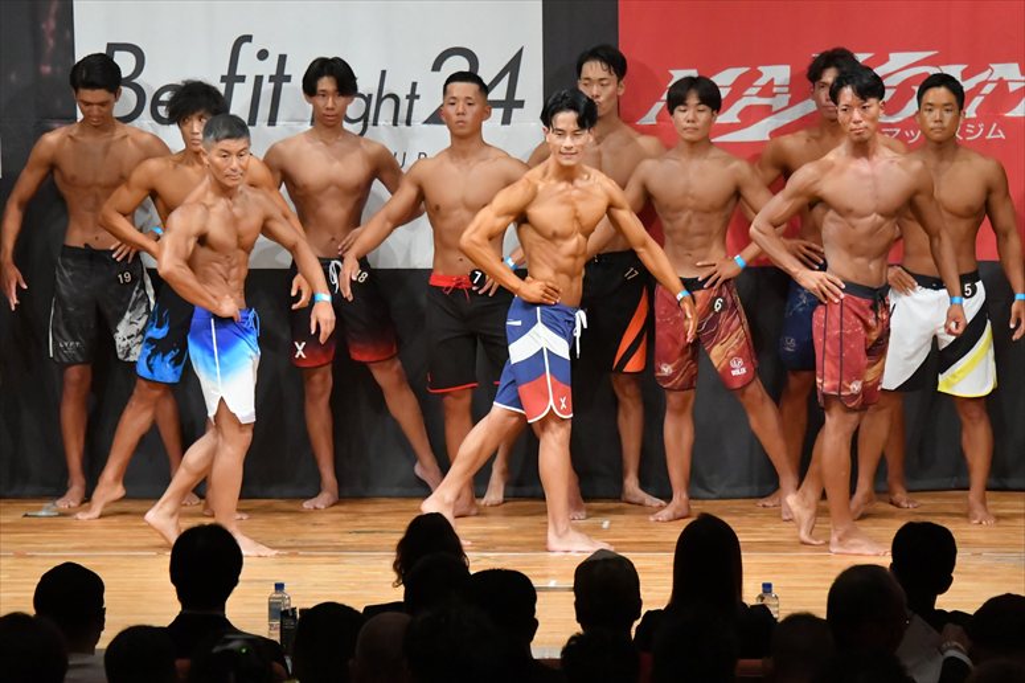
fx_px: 6176
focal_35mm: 217
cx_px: 512
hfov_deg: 9.5
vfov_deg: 6.3
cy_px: 342
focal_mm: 145
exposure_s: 1/400
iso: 10000
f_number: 5.6
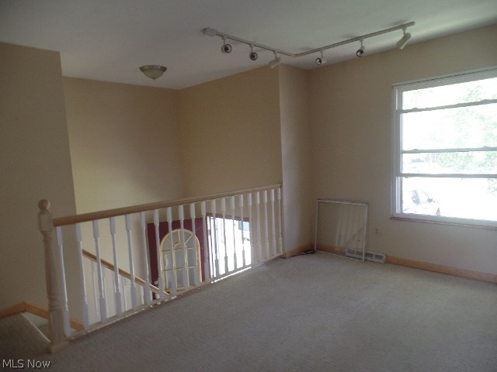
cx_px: 248
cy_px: 186
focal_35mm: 23
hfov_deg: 73.9
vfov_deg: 58.9
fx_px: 330
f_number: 2.8
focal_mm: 4.1
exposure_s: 1/30
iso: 160
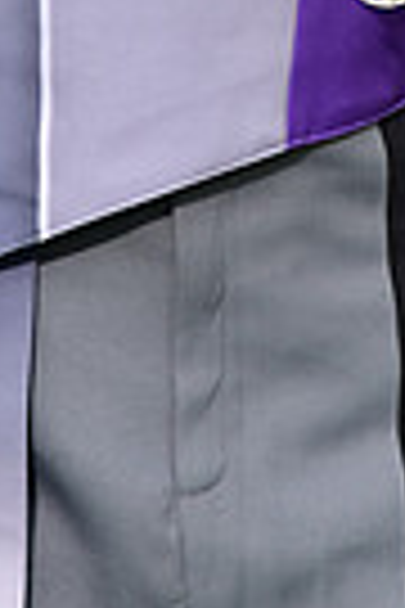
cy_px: -482
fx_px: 14478
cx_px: 205
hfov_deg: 1.6
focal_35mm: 858
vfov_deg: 2.4
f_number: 4.5
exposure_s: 1/200
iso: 500
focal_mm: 200
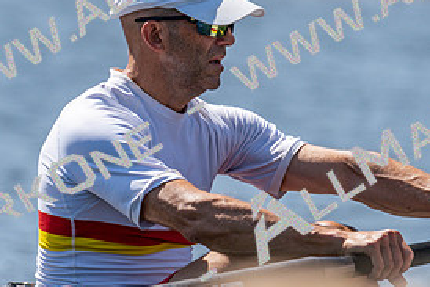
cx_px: 116
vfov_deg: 1.4
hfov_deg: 2.0
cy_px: 117
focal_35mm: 1019
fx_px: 12177
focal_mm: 481
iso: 250
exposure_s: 1/2000
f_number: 6.3
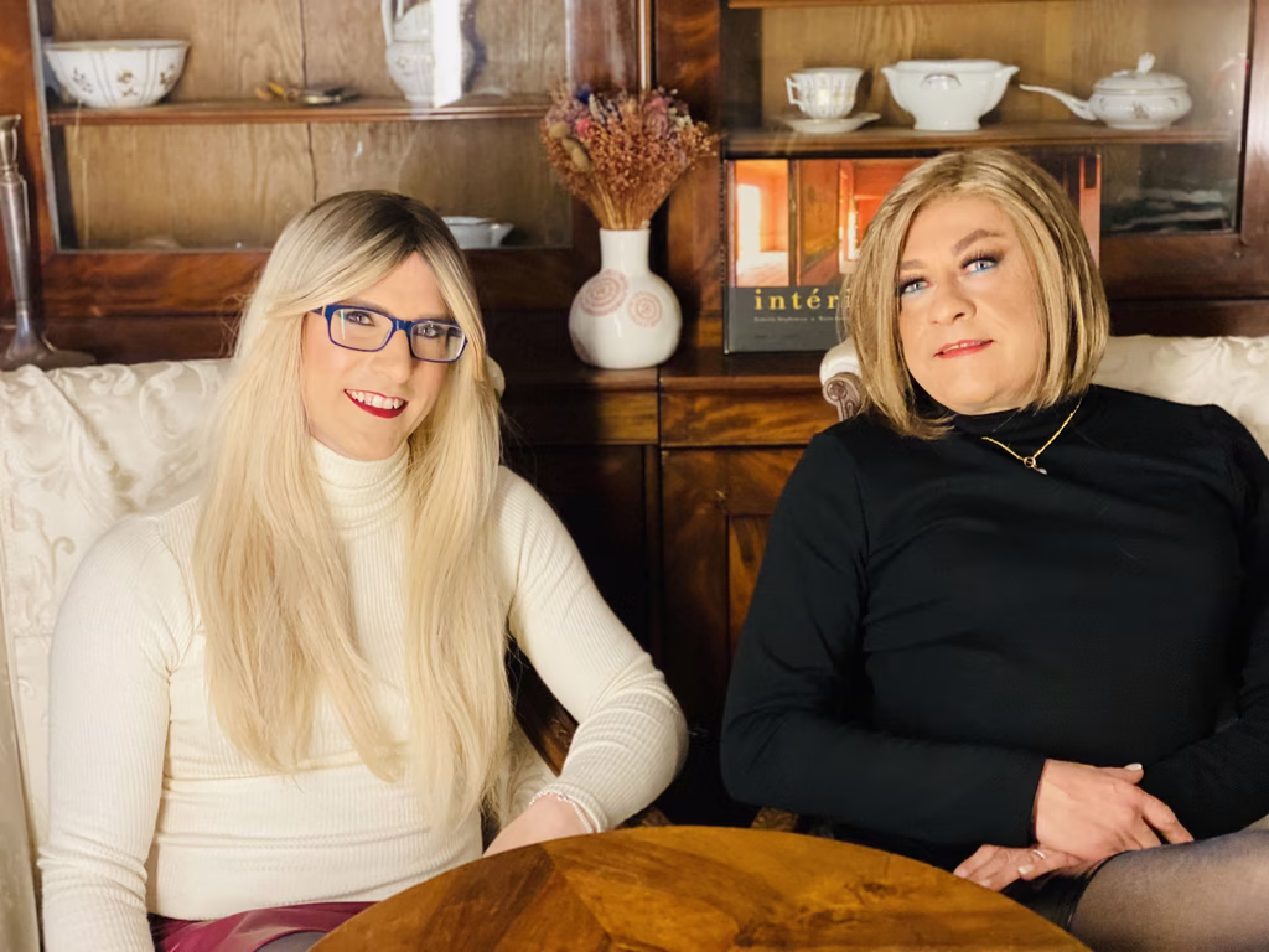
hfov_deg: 36.8
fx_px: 1906
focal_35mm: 52
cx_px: 634
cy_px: 476
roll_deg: +1.0
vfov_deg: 28.0
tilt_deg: -16.8
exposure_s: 1/33
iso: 320
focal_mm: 6
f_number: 2
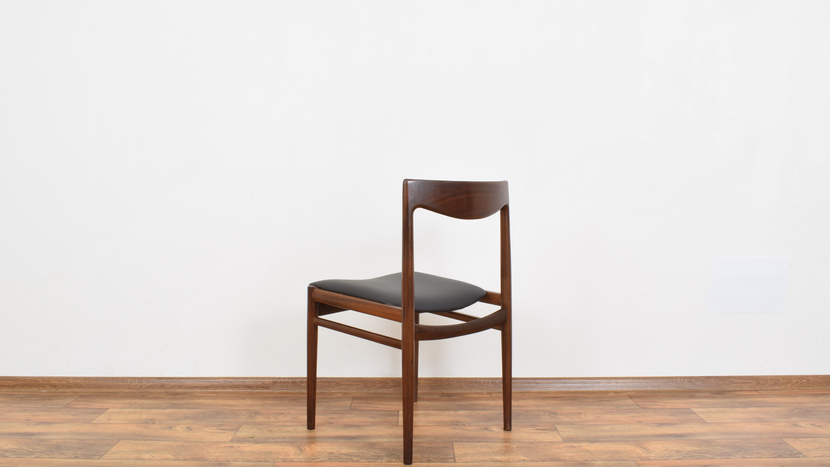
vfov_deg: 33.7
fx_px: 770
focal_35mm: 35
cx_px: 418
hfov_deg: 56.6
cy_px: 270
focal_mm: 22
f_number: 25
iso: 100
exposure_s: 5
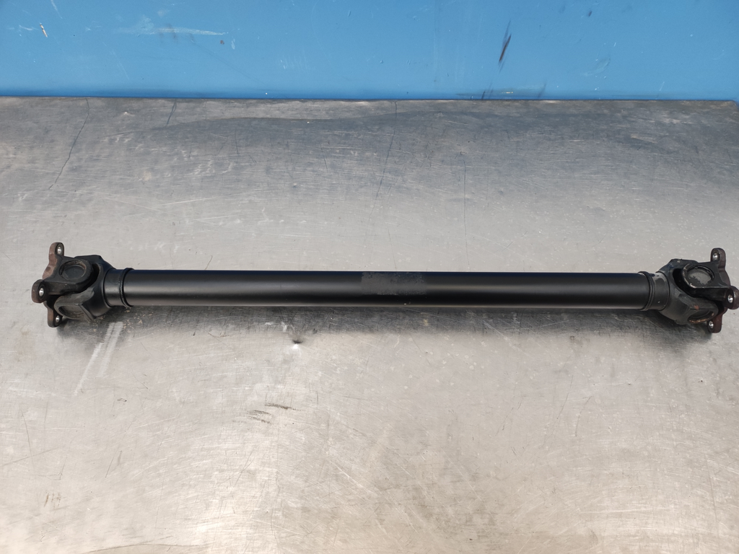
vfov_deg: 54.9
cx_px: 370
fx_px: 534
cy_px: 277
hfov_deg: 69.4
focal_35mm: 25
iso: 585
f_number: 1.79
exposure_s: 1/100
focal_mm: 4.7
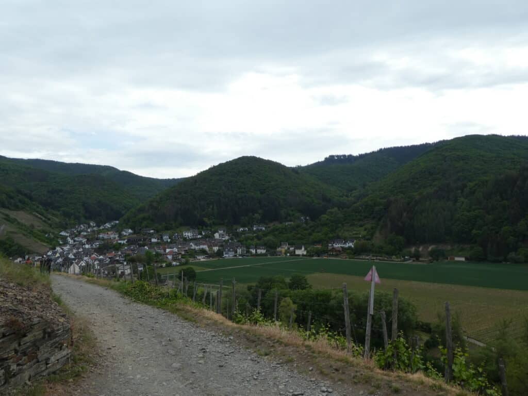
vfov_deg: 56.8
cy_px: 198
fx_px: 366
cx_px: 264
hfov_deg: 71.6
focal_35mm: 24
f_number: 3.3
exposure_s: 1/640
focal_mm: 4.3
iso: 80
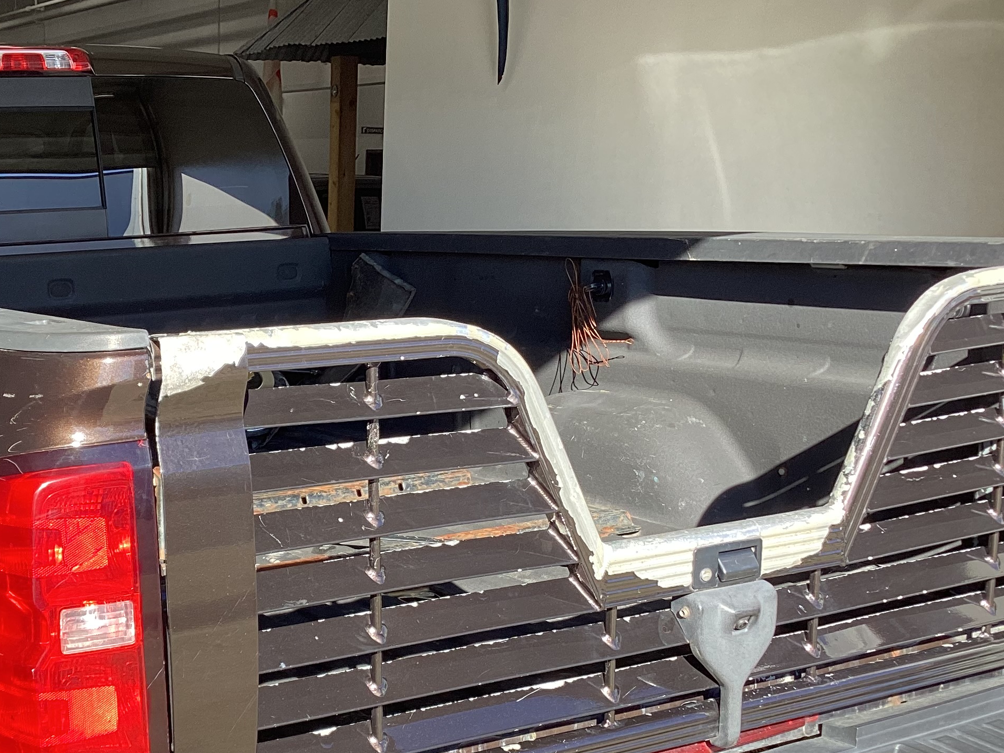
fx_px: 1537
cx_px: 288
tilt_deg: -13.0
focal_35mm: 53
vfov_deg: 27.3
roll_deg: -1.7
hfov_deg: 35.6
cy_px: 520
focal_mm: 3.3
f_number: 2.4
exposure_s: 1/120
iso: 32
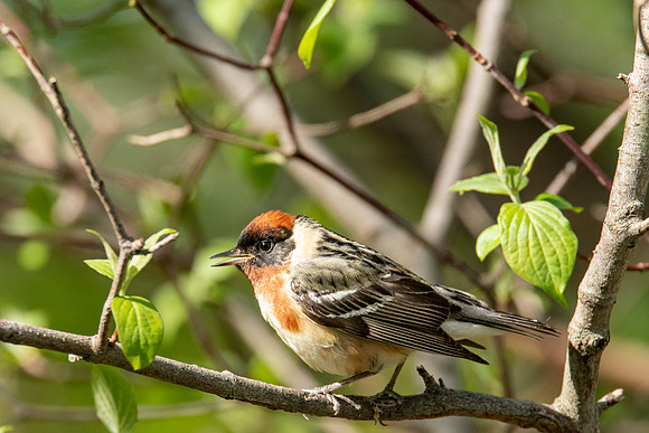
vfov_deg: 1.3
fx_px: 19614
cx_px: 296
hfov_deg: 1.9
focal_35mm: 1088
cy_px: 220
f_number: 8
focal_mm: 600
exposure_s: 1/640
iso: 1000
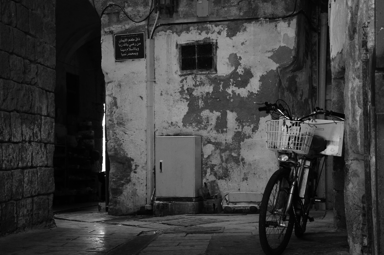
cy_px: 149
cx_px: 198
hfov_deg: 34.5
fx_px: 618
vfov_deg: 23.3
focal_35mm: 58
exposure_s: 1/250
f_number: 4
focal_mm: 32
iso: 800
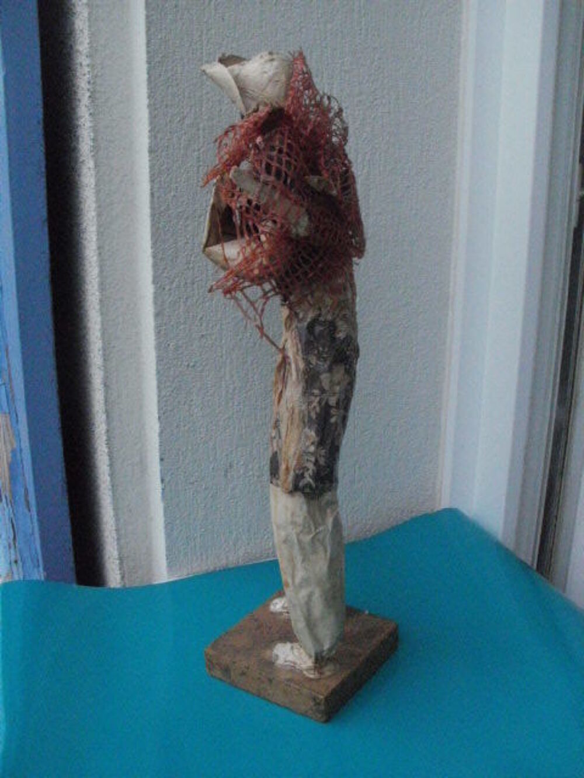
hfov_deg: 39.7
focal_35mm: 36
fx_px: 810
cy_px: 389
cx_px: 292
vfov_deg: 51.4
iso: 800
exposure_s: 1/80
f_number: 5.6
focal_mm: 6.3
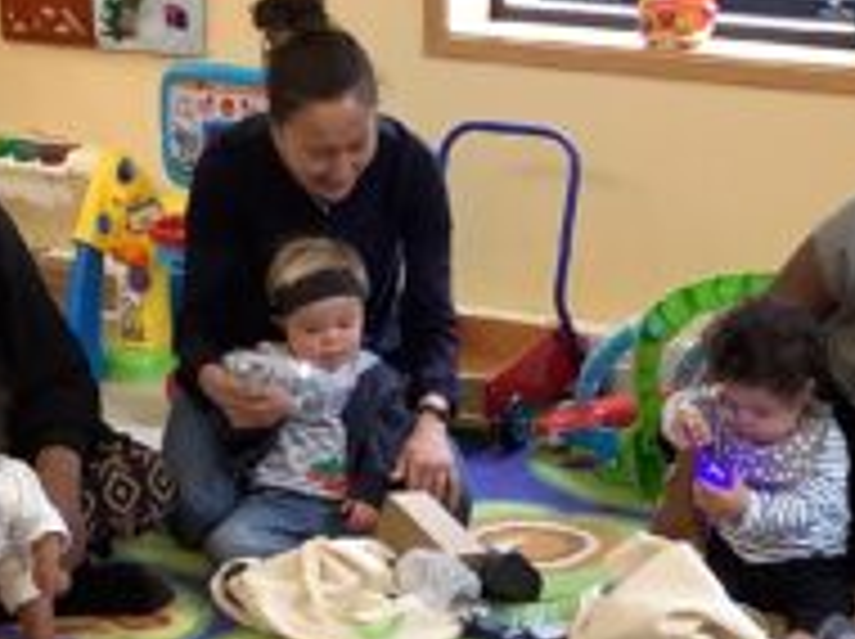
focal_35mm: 98
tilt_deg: -17.2
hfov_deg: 20.0
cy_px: 414
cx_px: 576
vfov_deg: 15.0
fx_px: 2418
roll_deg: -0.7
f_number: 2.4
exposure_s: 1/50
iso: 125
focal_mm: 3.3
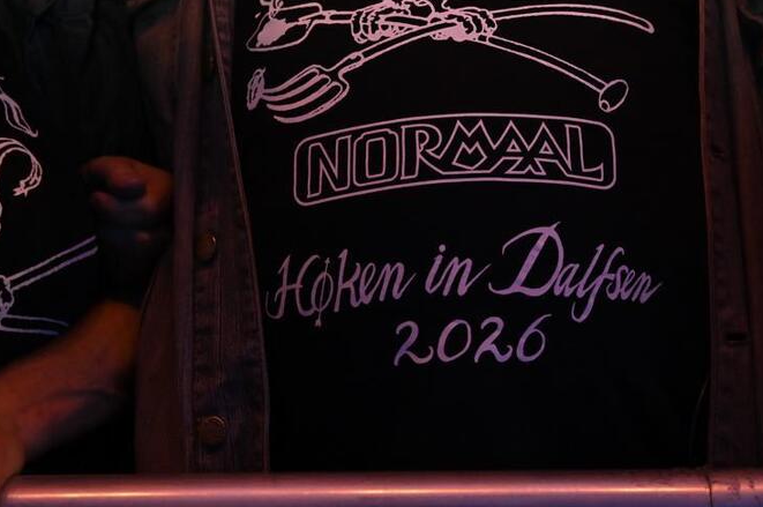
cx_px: 474
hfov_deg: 28.0
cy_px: 130
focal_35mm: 72
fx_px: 1524
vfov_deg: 18.8
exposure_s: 1/60
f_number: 4
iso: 6400
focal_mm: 48
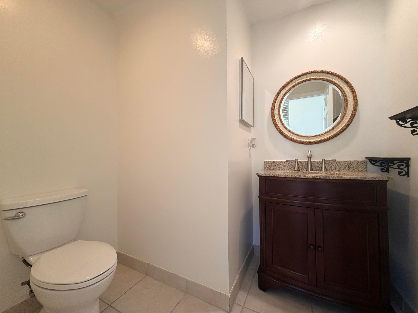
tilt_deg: +0.1
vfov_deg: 85.7
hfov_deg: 102.1
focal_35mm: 14
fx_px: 169
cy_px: 156
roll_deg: +1.3
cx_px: 209
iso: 250
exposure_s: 1/60
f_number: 2.2
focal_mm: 2.22
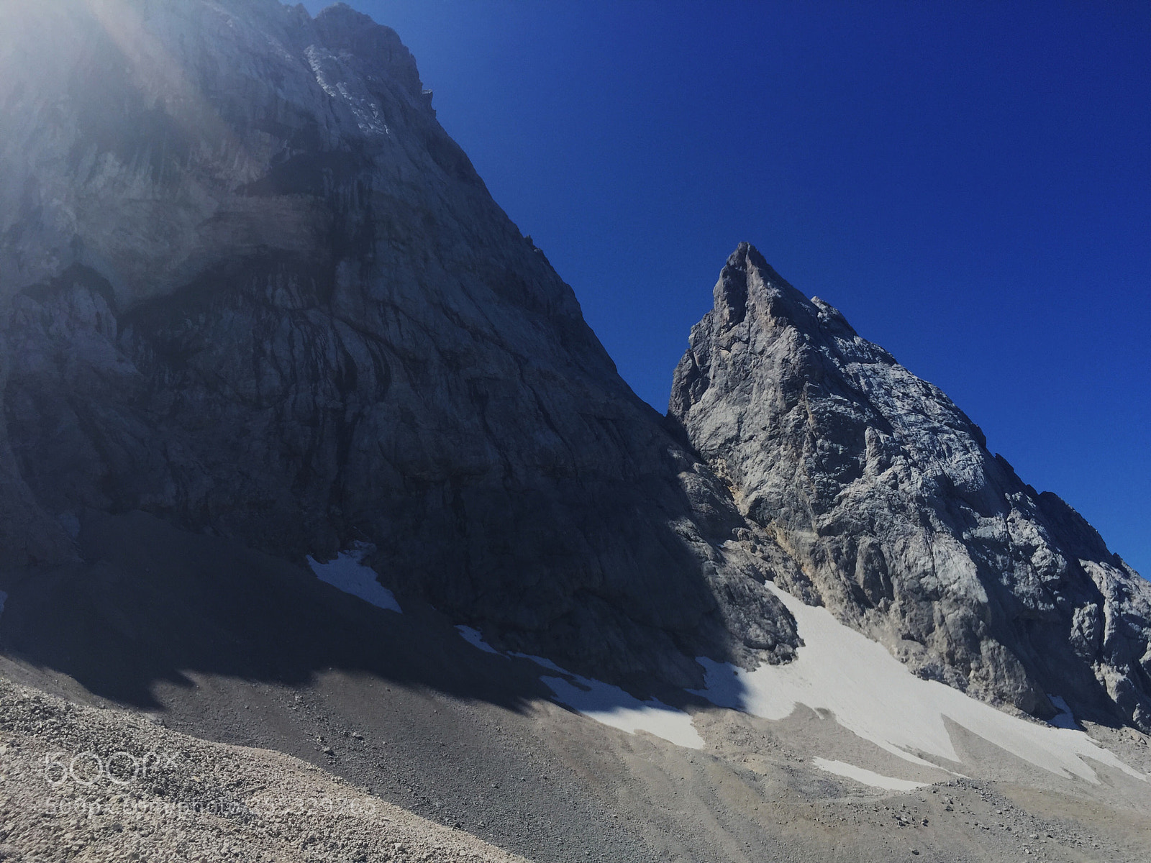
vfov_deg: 48.2
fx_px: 964
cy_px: 432
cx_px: 576
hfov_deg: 61.7
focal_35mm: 29
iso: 32
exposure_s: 1/1721
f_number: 2.2
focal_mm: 4
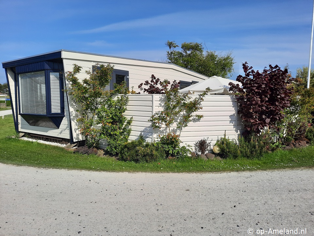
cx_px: 157
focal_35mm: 25
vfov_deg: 54.9
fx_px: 227
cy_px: 118
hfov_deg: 69.4
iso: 32
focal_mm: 4.6
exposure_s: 1/2033
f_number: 2
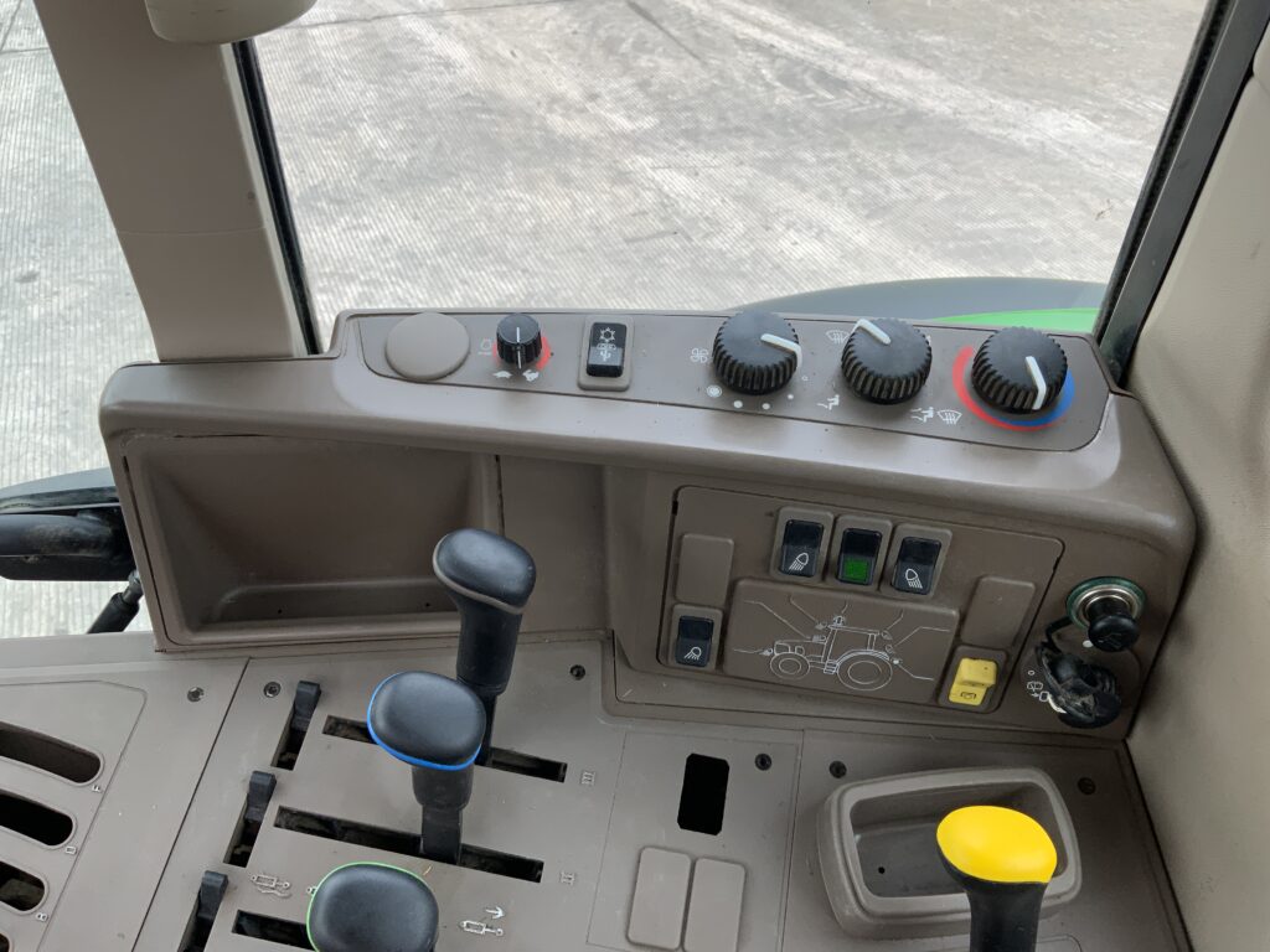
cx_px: 635
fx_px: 1064
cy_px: 476
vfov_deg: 48.2
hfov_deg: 61.7
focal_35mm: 29
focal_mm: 3
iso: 16
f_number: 1.8
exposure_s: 1/202
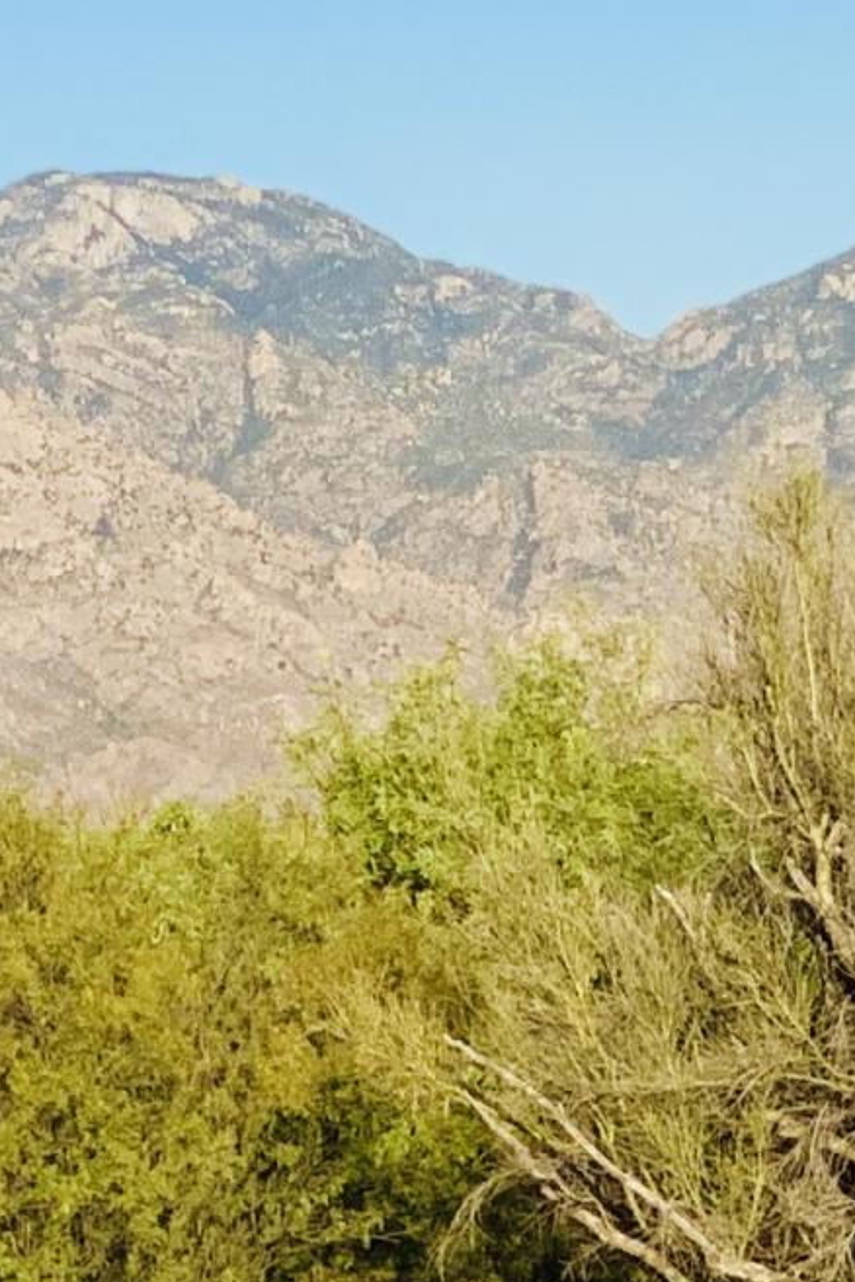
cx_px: 209
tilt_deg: +3.6
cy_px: 70
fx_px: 8799
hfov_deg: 5.6
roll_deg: +0.8
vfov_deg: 8.3
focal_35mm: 247
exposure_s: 1/999
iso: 16
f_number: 2.4
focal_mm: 6
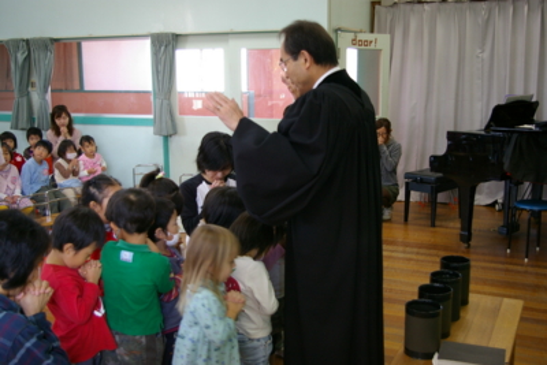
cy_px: 182
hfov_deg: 46.4
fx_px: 638
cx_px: 274
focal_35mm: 42
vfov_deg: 31.9
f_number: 4
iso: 400
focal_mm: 28
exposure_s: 1/30
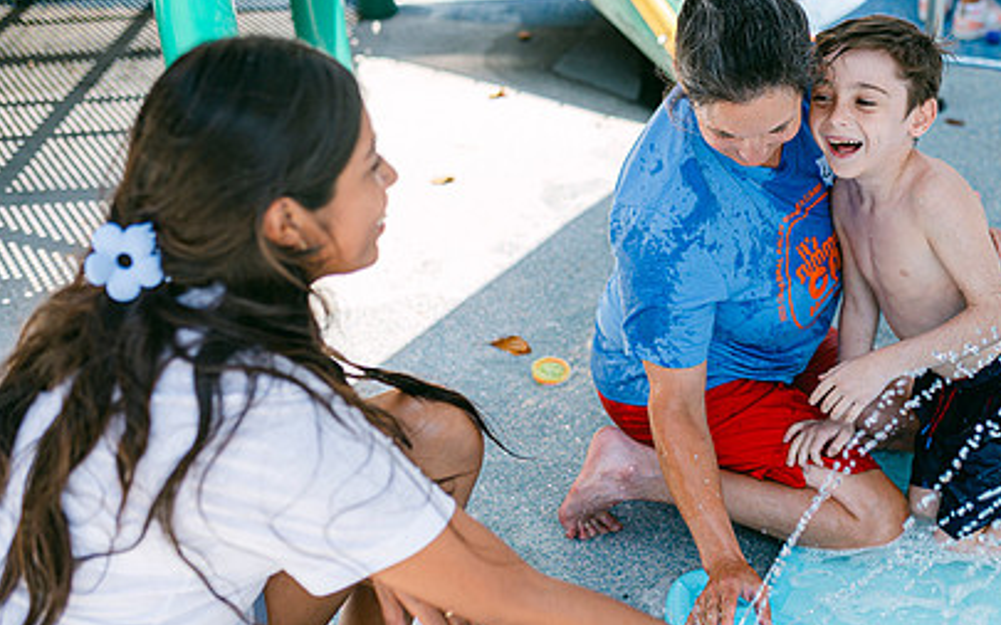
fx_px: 1391
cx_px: 687
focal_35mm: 51
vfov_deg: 25.3
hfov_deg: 39.0
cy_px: 240
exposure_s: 1/1600
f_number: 2
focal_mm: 35
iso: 100
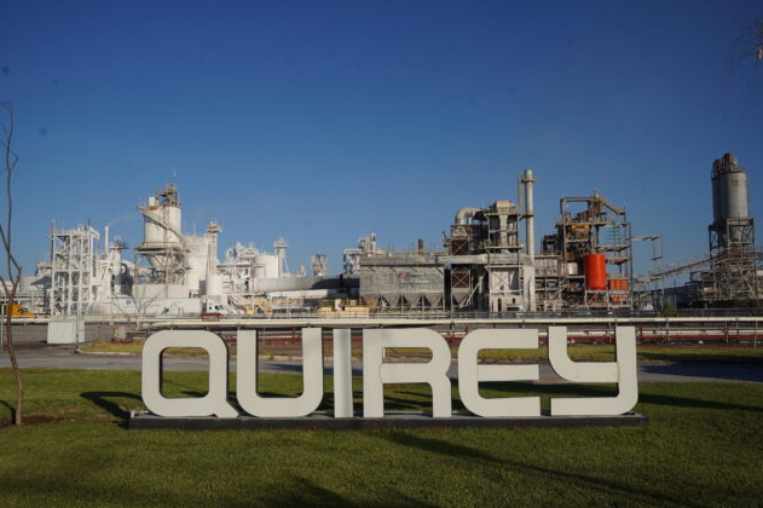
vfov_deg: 38.7
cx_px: 388
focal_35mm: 34
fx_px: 722
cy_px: 257
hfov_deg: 55.7
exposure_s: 1/640
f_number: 9
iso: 160
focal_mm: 33.1
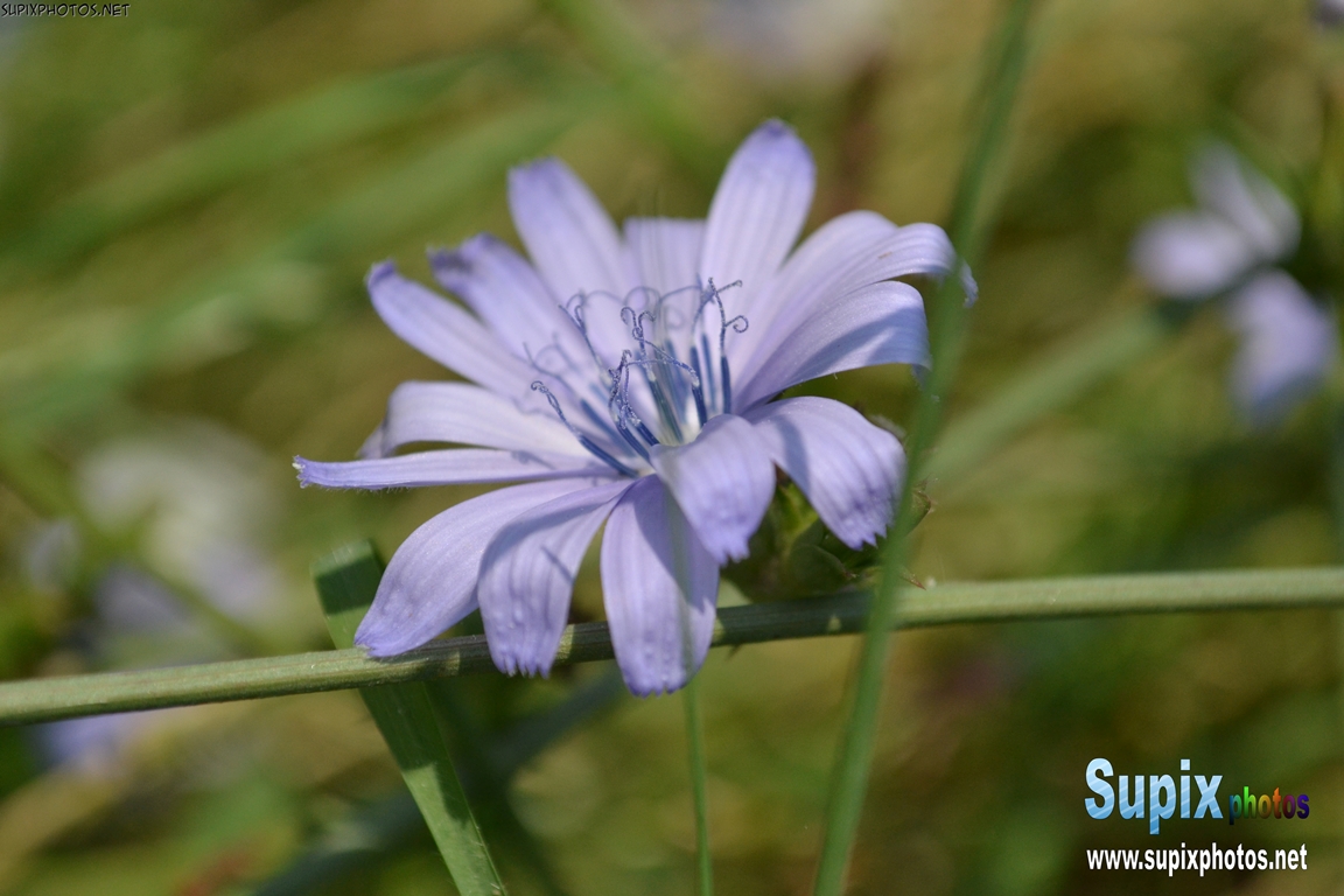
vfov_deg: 16.6
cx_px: 672
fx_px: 3080
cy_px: 448
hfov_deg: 24.6
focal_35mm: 82
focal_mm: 55
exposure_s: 1/4000
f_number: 7.1
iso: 800
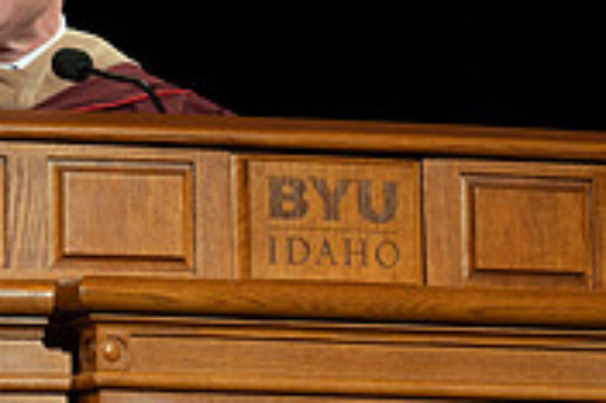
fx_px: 12092
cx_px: -3
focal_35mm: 719
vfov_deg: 1.9
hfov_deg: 2.9
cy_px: -81
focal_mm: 160
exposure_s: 1/100
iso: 640
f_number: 2.8
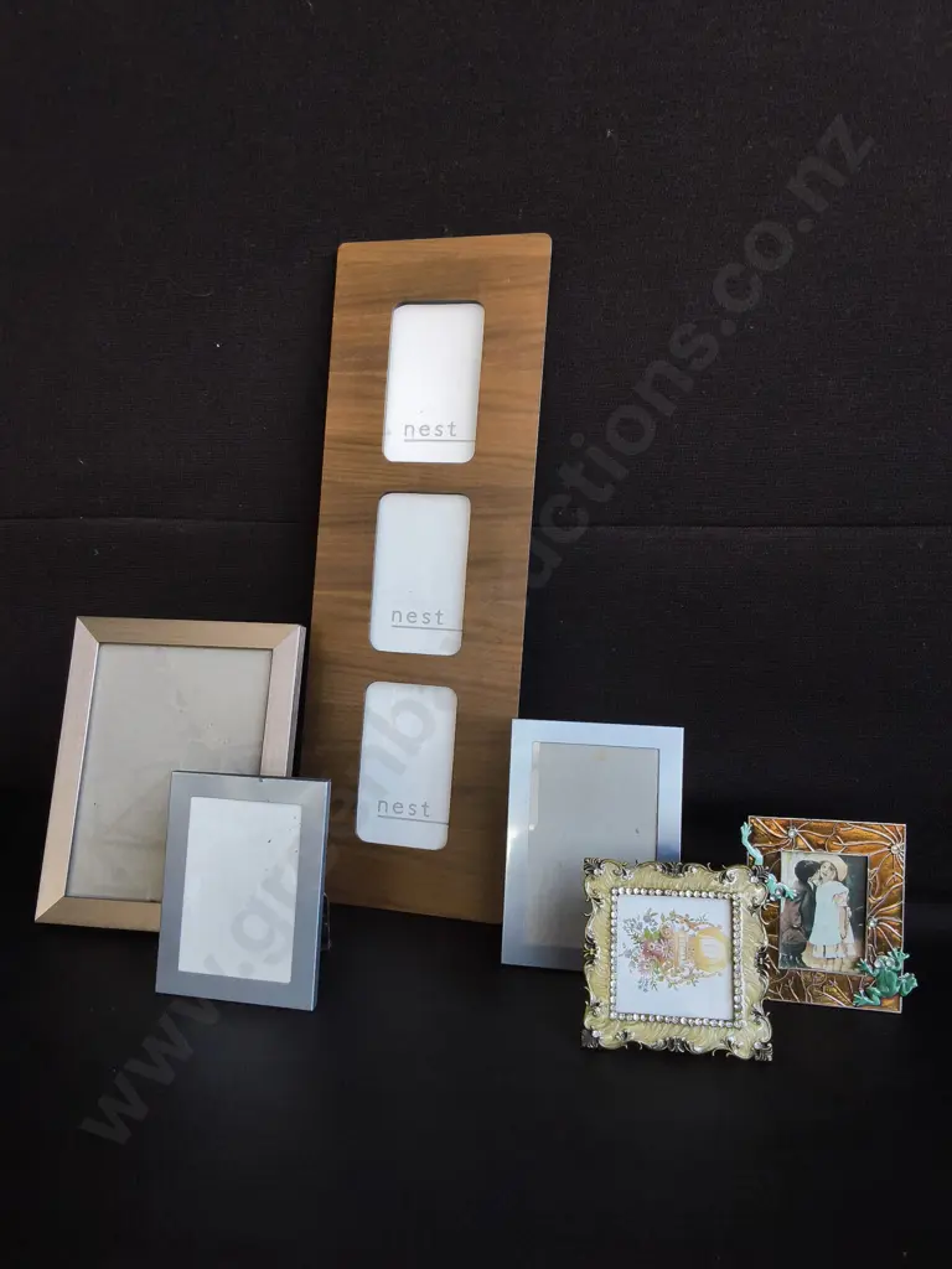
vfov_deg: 65.3
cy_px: 634
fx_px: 990
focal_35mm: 27
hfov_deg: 51.4
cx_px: 476
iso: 125
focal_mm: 2.87
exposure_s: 1/120
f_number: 2
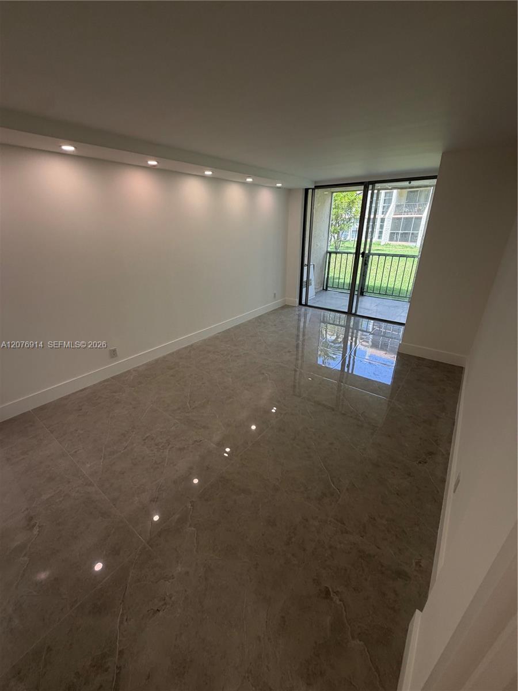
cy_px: 346
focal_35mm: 14
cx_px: 259
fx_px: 279
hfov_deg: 85.7
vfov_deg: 102.1
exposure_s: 1/121
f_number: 2.2
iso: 64
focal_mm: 2.22
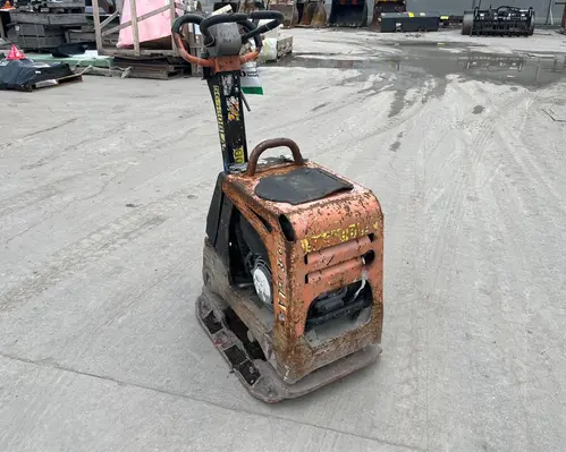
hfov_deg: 62.2
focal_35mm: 28
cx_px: 298
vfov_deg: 51.5
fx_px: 469
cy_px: 223
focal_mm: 5.1
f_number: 1.6
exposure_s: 1/2137
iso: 50
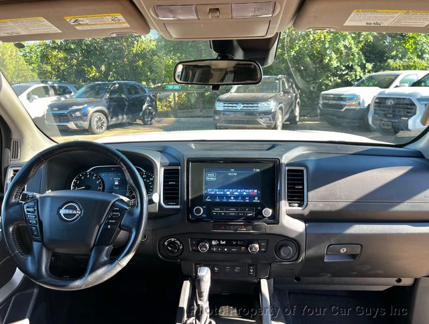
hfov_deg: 67.1
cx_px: 214
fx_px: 323
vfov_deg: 53.3
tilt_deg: -12.1
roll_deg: +0.7
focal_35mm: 26
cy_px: 162
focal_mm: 5.1
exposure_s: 1/191
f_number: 1.6
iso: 40
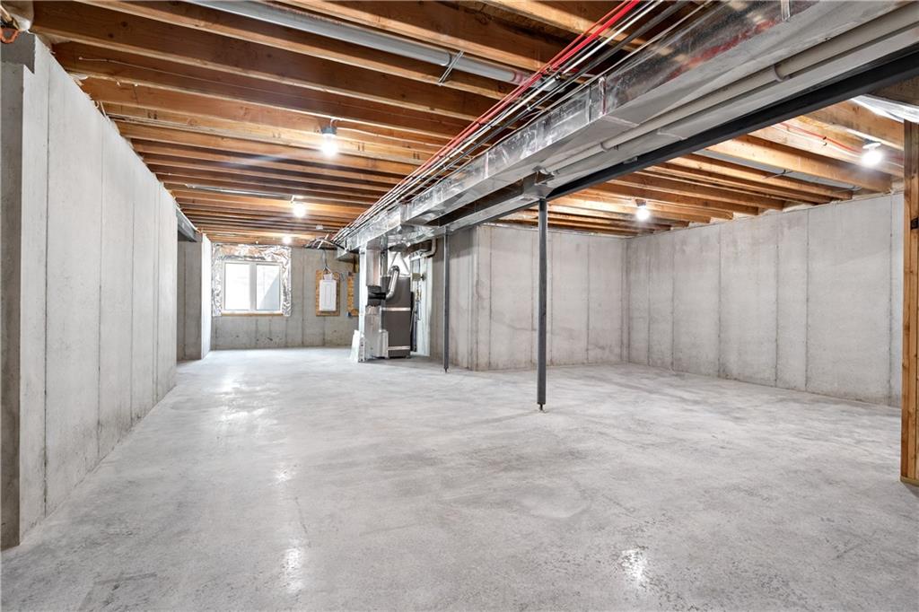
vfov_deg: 73.7
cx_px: 460
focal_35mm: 16
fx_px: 408
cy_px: 306
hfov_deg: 96.8
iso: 400
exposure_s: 1/1.67
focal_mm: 8
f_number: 8
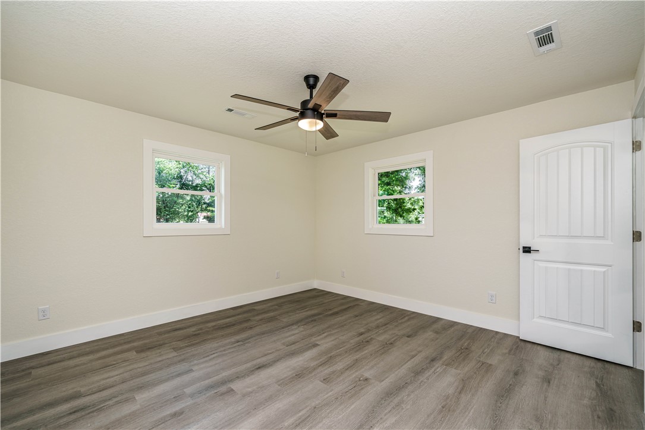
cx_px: 322
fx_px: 251
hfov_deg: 104.3
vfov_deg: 81.2
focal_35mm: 14
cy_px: 215
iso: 200
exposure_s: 1/80
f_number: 8
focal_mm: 14
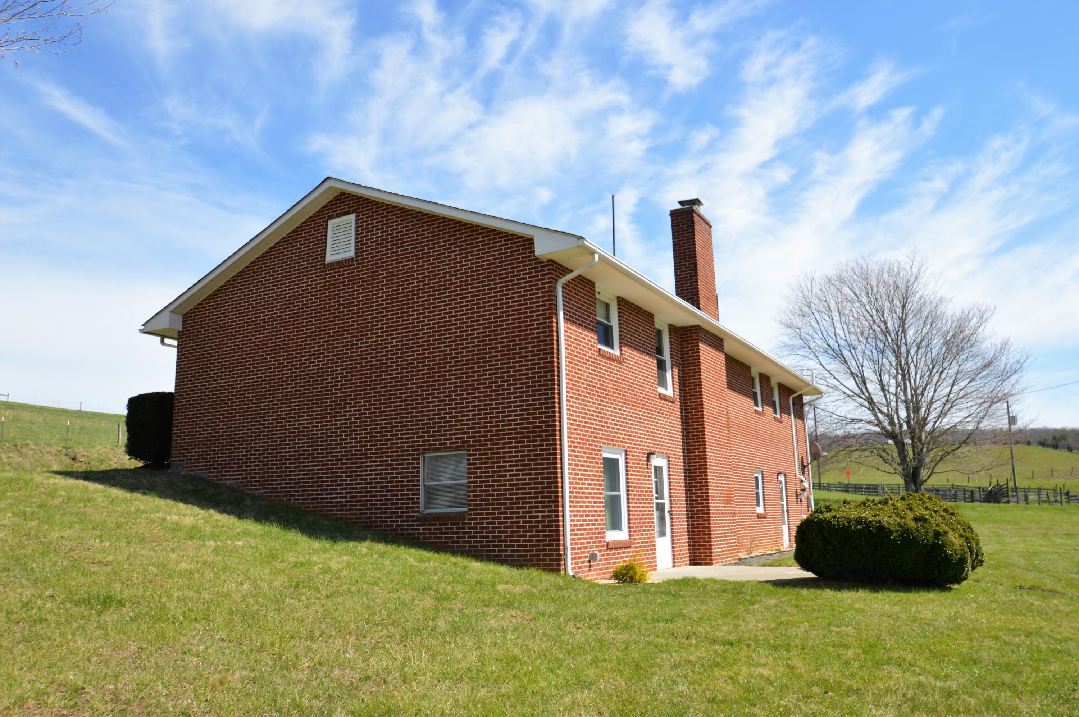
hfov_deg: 64.6
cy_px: 358
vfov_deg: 45.6
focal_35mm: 28
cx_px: 540
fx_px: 853
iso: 100
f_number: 9
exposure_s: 1/200
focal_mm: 19
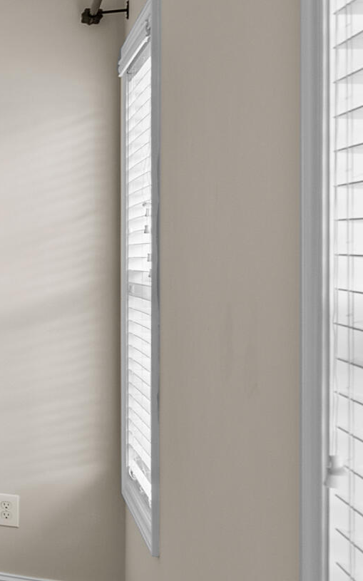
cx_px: -667
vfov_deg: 34.0
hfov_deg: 12.2
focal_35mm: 60
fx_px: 950
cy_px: 277
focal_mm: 16
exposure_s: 1/8
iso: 400
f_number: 4
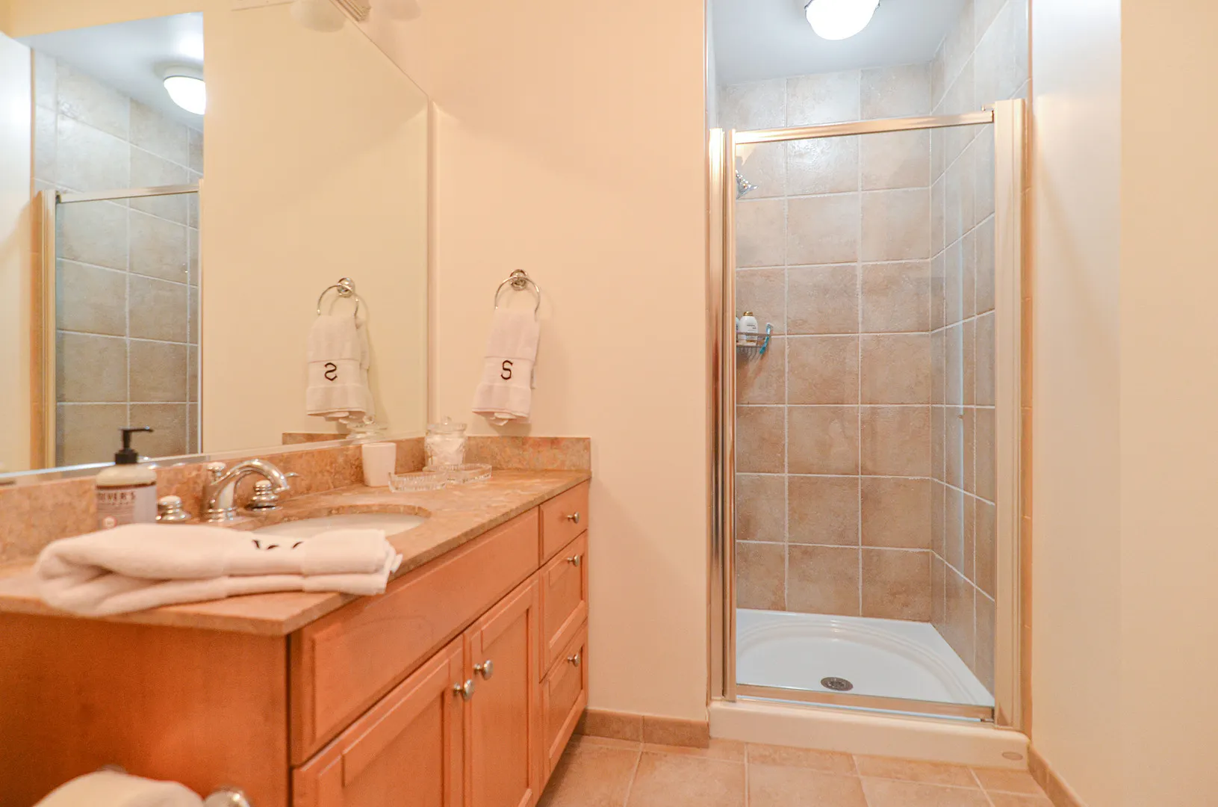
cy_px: 404
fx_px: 557
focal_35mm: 16
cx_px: 609
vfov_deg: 71.8
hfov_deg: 95.1
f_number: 3.2
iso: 800
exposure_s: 1/40
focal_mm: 11
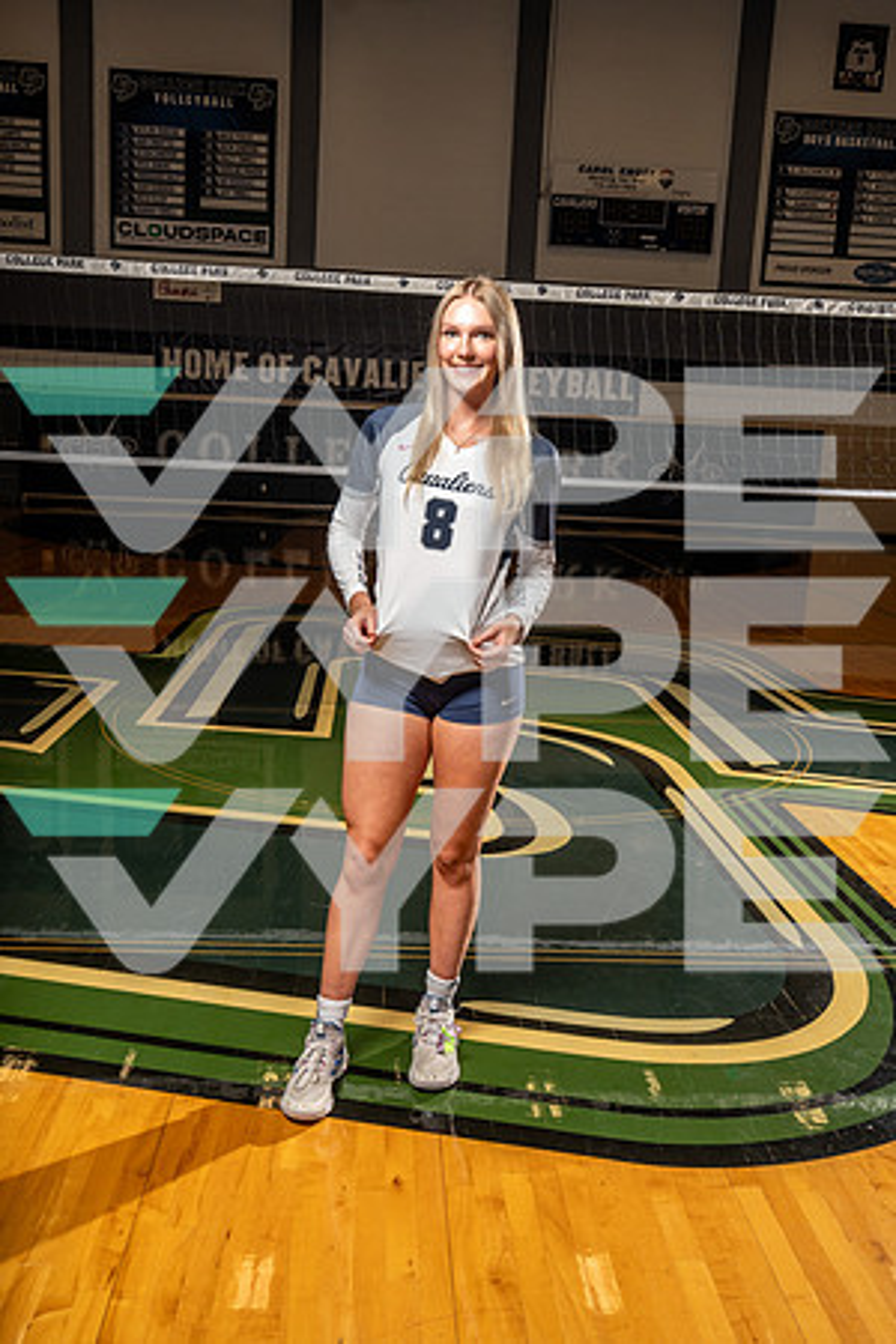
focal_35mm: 32
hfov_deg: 41.1
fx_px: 1195
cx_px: 448
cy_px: 672
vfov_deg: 58.7
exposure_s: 1/250
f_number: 11
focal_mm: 32
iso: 640
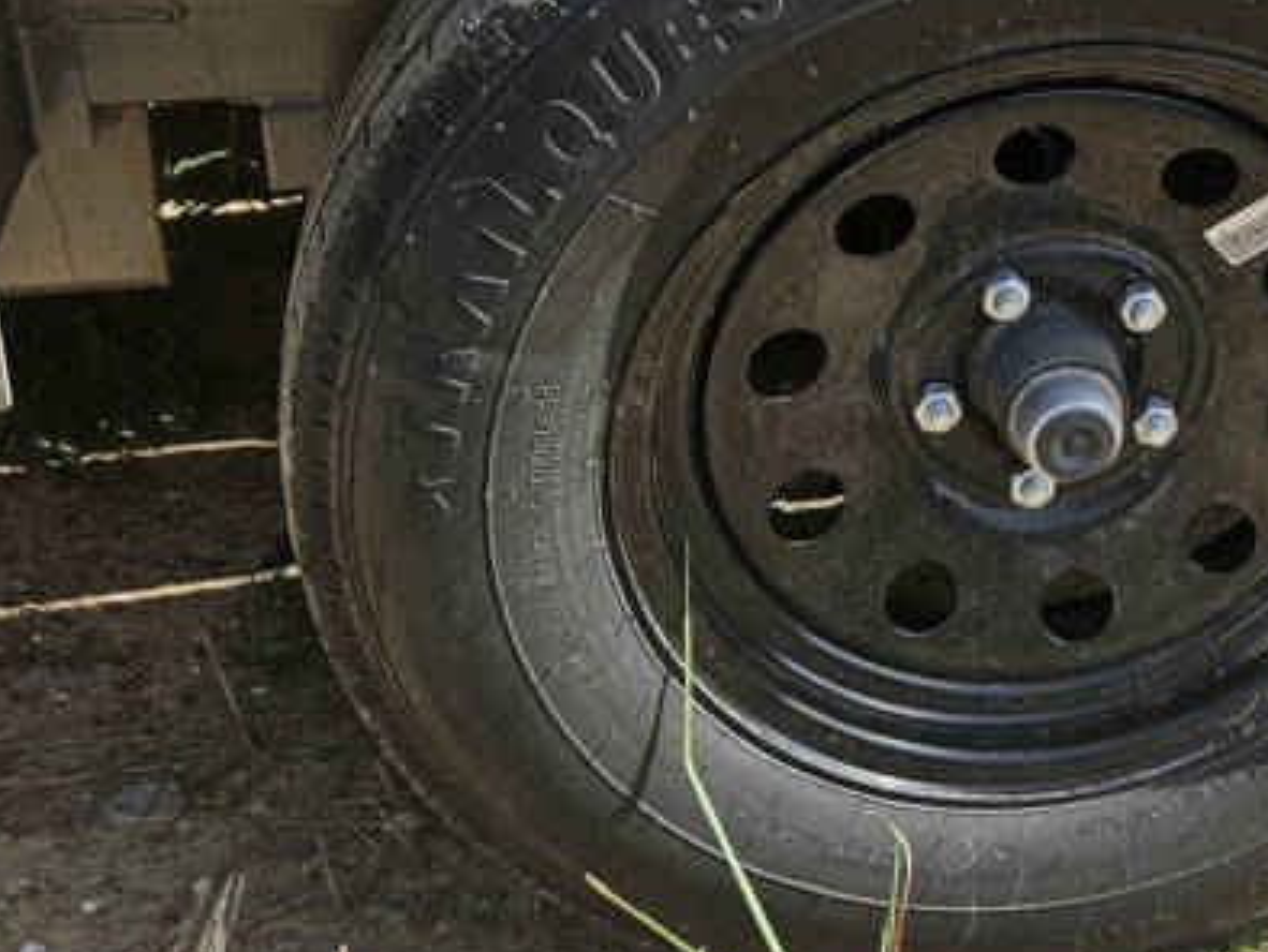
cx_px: 1487
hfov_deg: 25.2
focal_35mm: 70
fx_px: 2566
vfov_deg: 20.6
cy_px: 77
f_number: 1.8
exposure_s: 1/799
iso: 25
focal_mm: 5.4
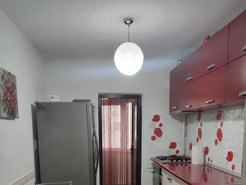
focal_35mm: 34
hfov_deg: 54.0
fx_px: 242
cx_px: 124
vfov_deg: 39.2
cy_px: 163
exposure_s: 1/33
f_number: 1.9
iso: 154
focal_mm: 6.04
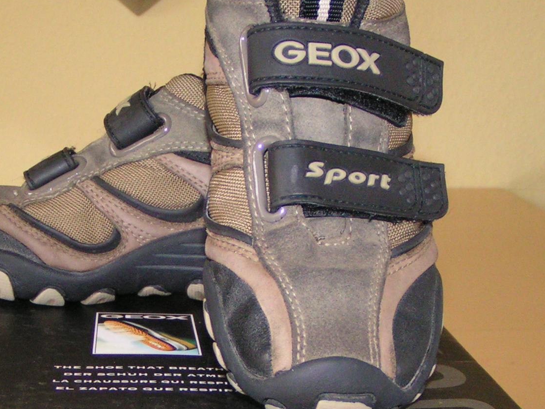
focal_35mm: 83
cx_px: 187
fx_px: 1307
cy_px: 262
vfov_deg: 17.8
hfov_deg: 23.5
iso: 200
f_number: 2.8
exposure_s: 1/50
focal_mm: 6.9
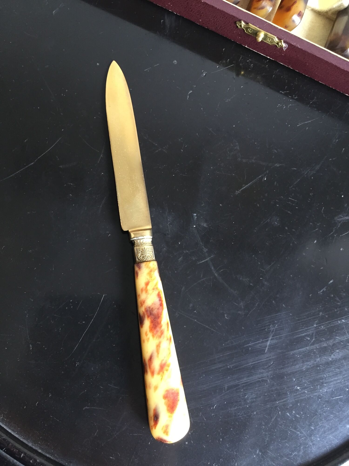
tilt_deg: -77.4
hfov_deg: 48.2
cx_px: 174
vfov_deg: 61.7
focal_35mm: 29
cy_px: 233
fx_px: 390
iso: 125
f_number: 2.2
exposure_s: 1/30
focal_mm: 4.15
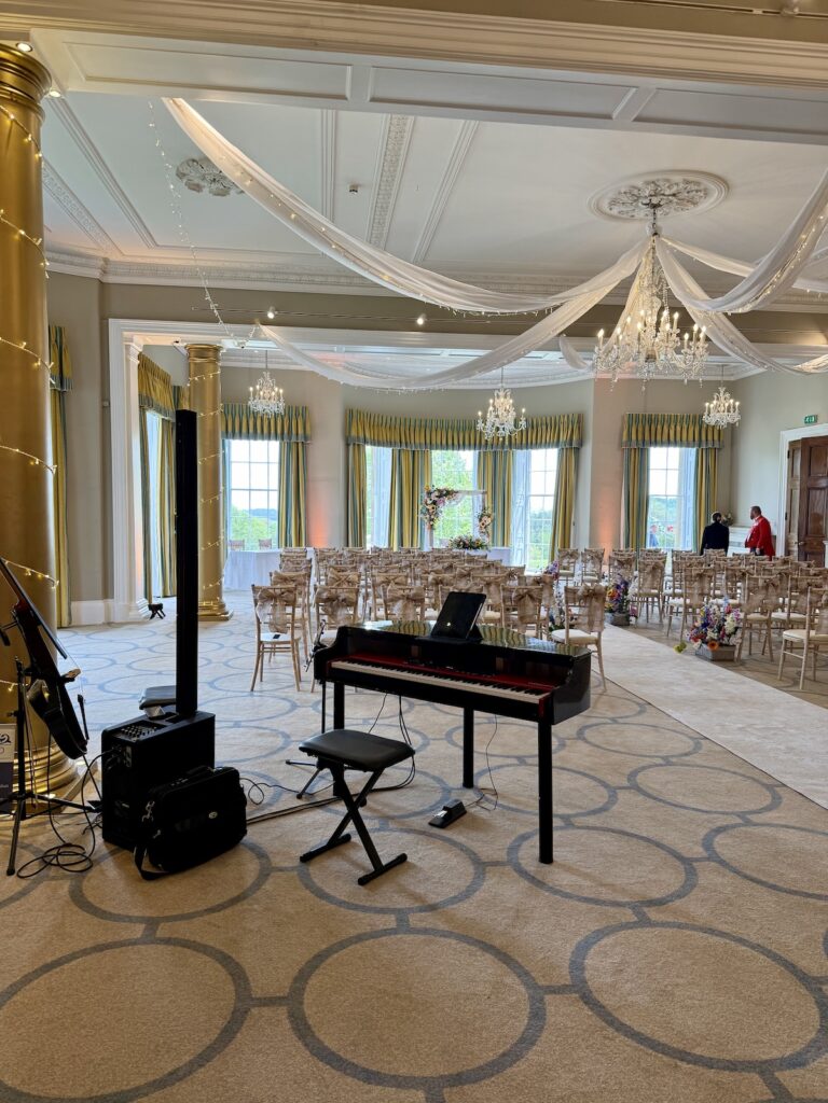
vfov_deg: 71.6
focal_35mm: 24
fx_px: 765
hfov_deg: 56.8
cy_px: 552
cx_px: 414
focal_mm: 6.76
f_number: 1.78
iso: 80
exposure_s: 1/100
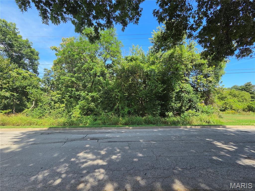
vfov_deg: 89.9
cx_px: 128
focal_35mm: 13
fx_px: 96
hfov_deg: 106.2
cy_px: 96
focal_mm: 2.2
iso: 100
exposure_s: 1/1255
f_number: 2.2
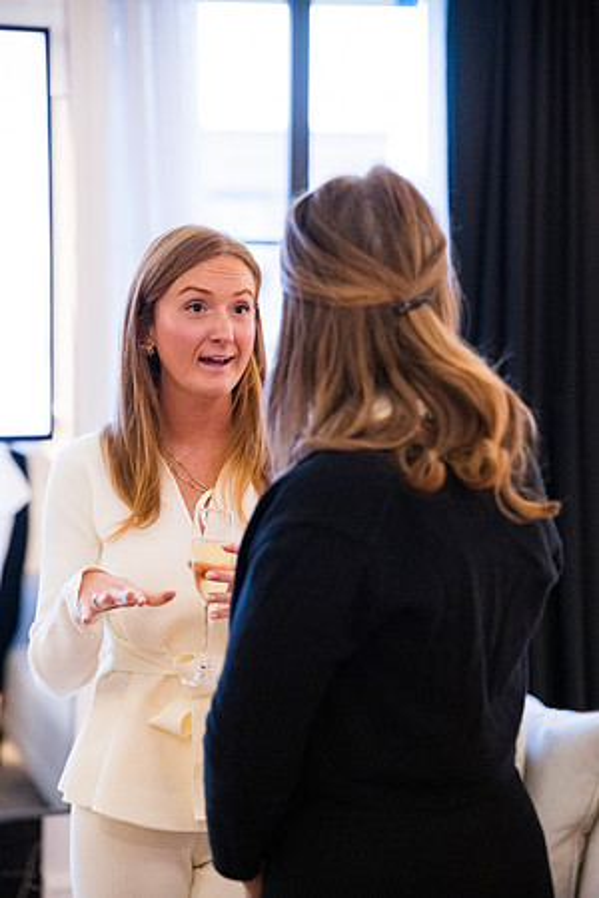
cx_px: 300
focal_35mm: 89
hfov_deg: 15.4
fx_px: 2221
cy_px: 449
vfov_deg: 22.9
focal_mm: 89
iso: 7200
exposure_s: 1/160
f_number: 3.2
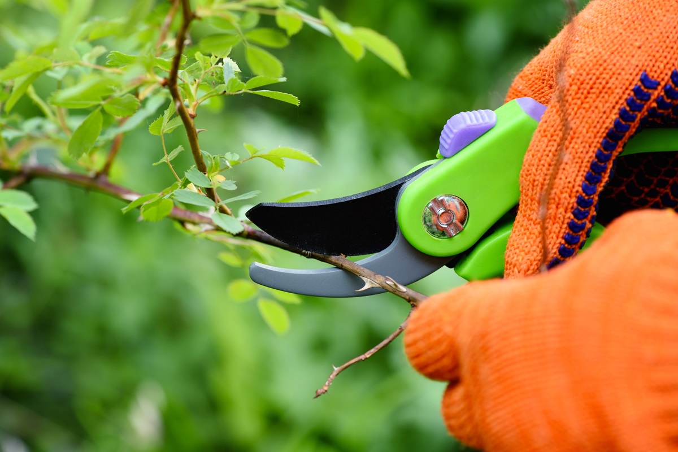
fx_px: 1977
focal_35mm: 105
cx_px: 339
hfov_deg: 19.5
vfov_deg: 13.0
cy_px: 226
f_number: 6.3
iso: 200
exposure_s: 1/60
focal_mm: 105
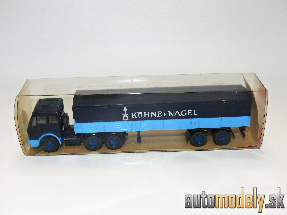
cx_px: 144
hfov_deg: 37.5
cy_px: 108
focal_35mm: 51
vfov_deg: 28.6
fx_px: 423
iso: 100
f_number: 4
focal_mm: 9.3
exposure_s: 1/30
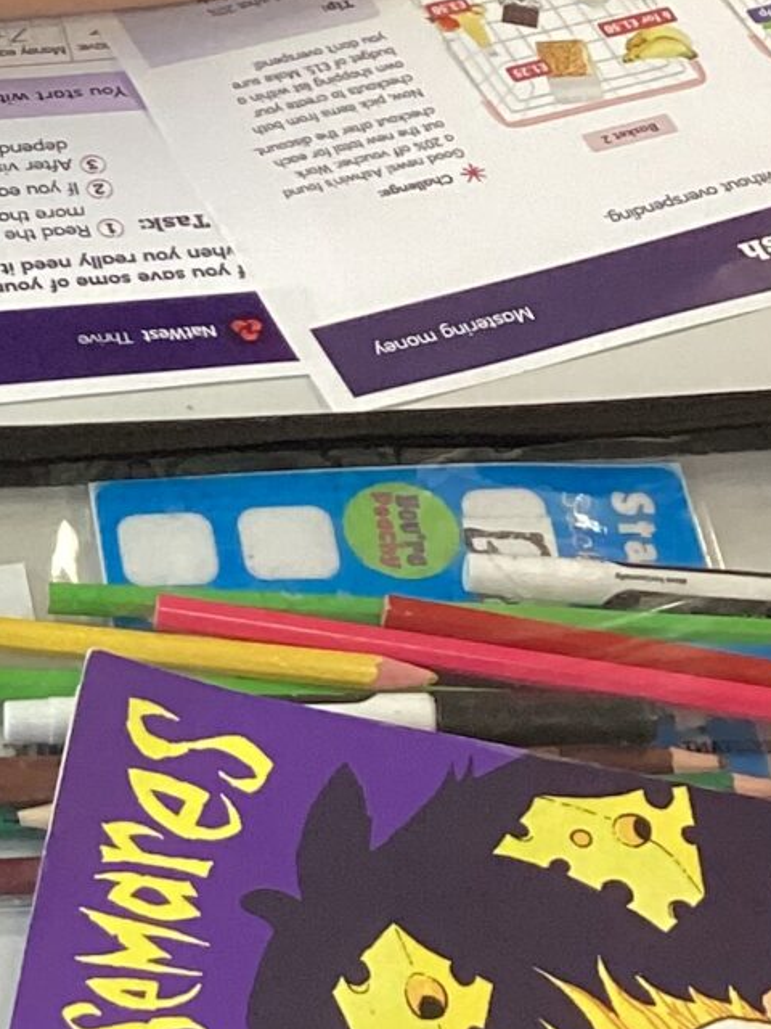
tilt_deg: -46.1
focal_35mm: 124
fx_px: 3682
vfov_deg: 15.8
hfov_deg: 11.6
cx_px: -260
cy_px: 170
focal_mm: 3.3
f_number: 2.4
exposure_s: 1/60
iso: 125
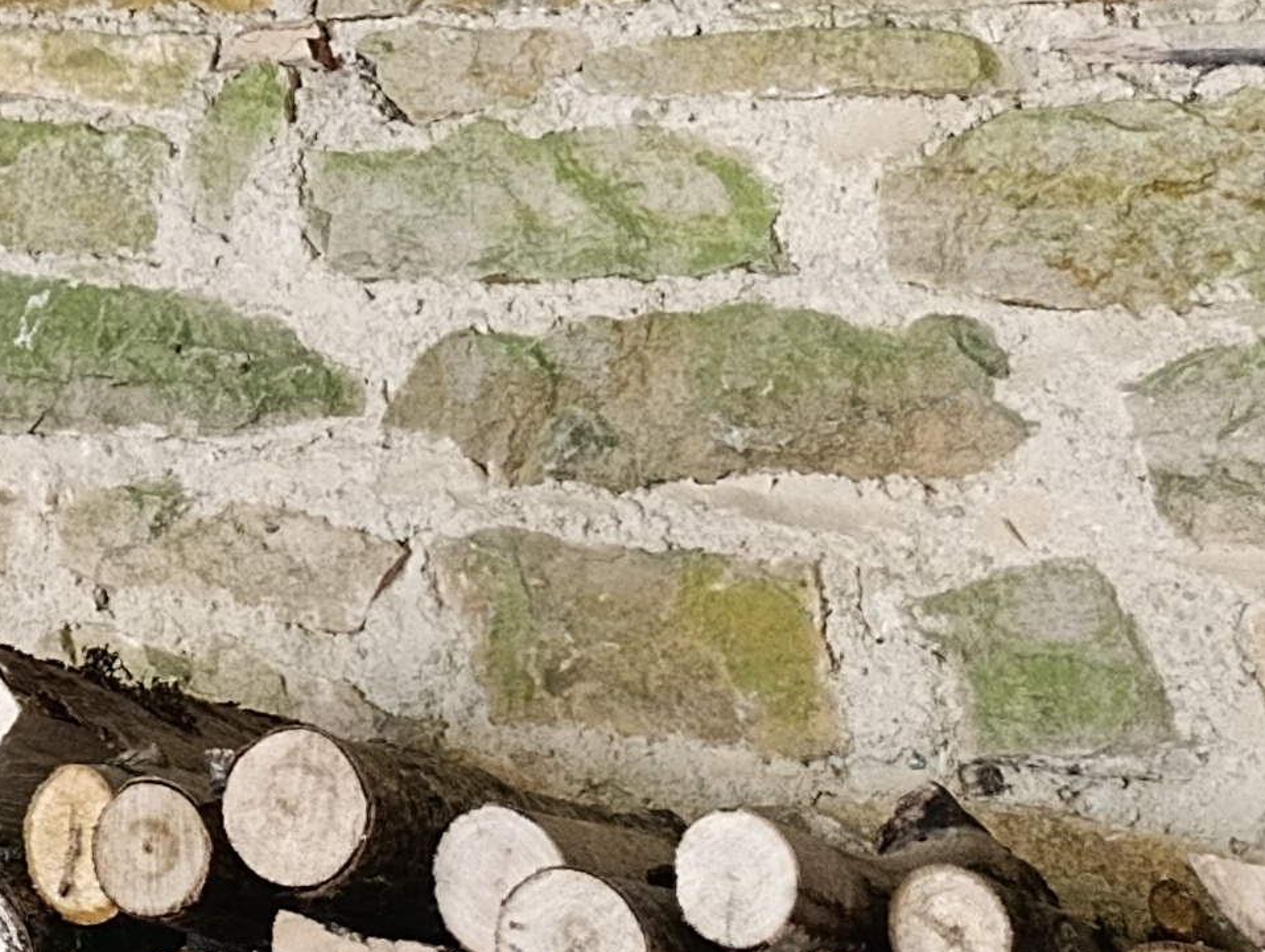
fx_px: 3586
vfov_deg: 13.1
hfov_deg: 17.8
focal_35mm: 98
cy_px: -955
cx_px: -651
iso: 715
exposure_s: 1/100
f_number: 1.65
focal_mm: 6.11
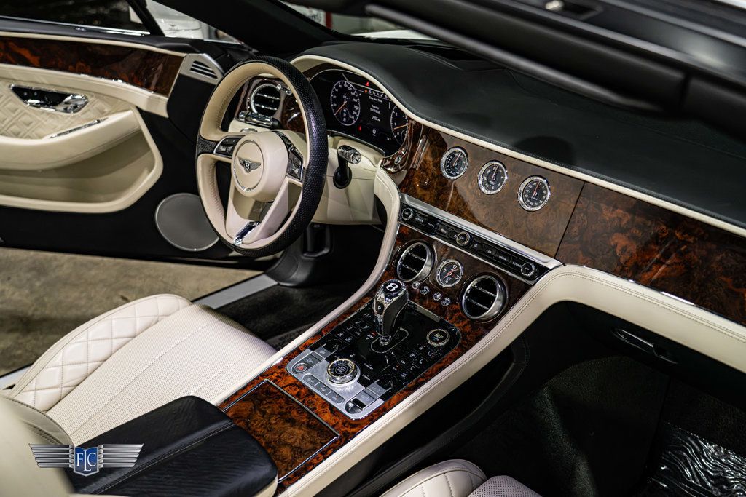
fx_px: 788
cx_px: 373
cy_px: 248
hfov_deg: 50.7
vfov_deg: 35.1
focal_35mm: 38
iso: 1600
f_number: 4
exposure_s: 1/125
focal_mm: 38
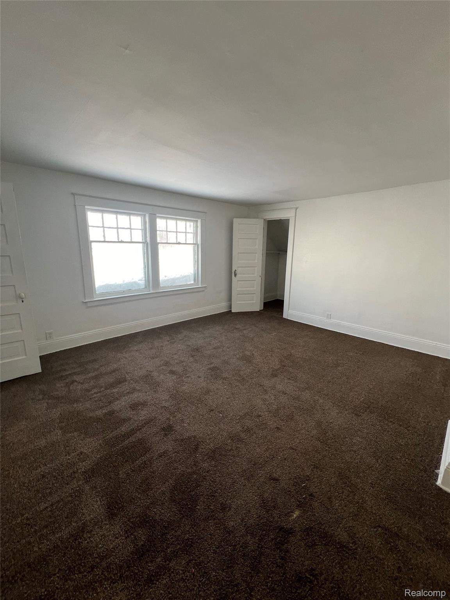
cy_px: 300
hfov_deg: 89.9
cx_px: 225
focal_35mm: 13
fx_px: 225
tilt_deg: -11.9
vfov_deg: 106.2
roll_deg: -0.5
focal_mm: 1.57
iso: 50
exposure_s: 1/99
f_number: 1.8
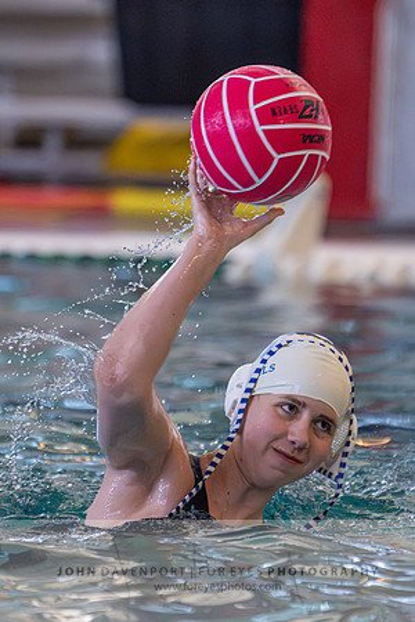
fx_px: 8718
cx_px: 208
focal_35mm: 504
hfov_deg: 2.7
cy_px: 249
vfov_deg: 4.1
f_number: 4
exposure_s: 1/1000
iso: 18000
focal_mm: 280
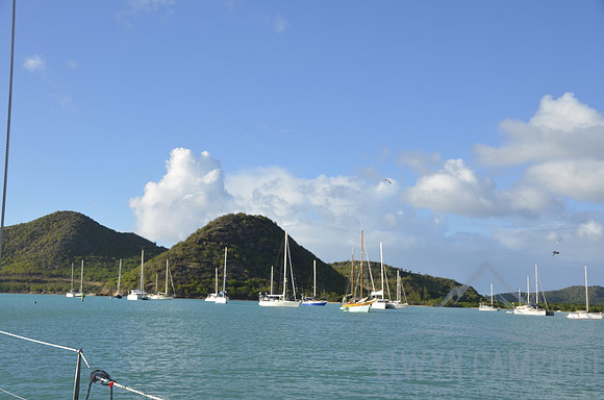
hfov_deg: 41.2
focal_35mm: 48
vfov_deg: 27.9
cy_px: 200
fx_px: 804
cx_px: 302
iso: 100
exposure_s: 1/250
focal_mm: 32
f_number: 8
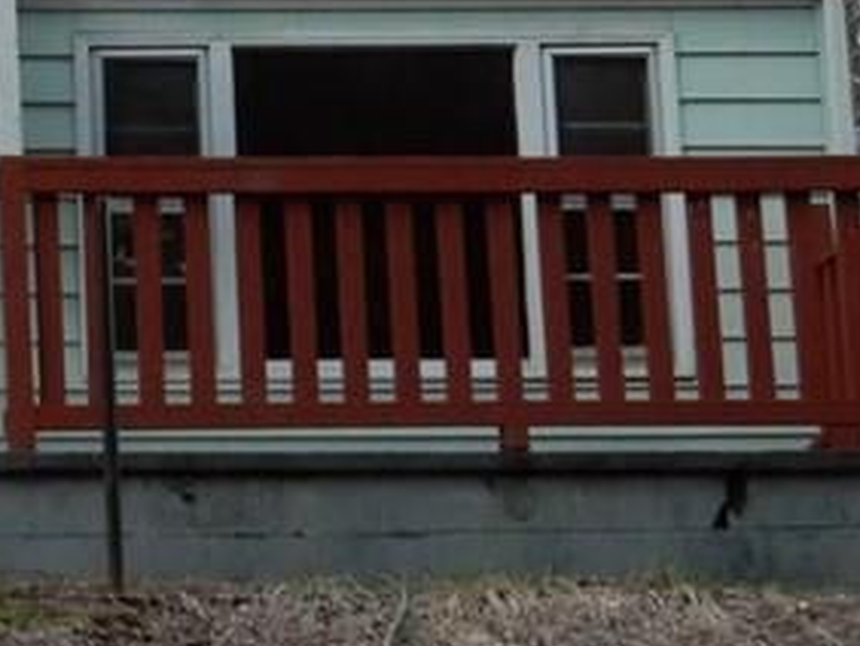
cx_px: -253
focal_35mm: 156
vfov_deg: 9.5
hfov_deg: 12.3
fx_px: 3879
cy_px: 107
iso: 400
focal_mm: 7.6
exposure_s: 1/15
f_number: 4.2
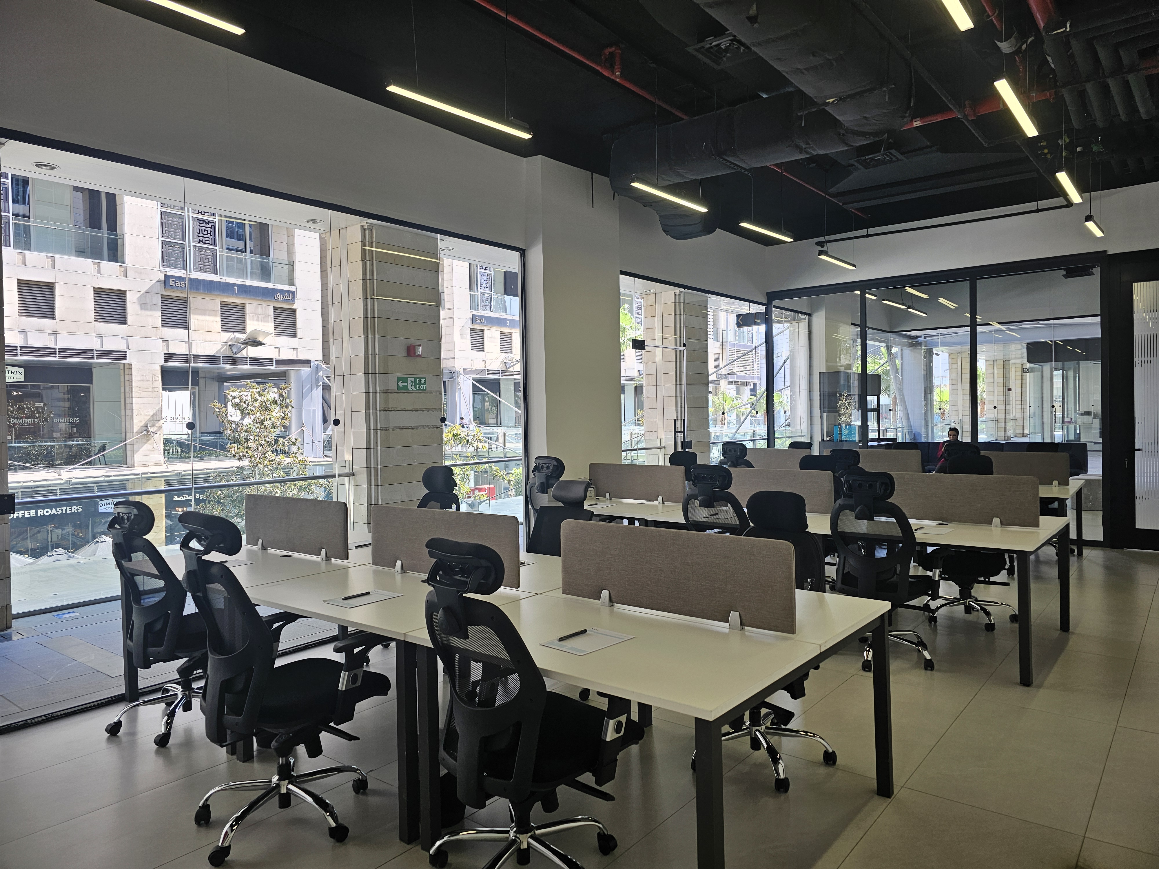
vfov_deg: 58.9
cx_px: 580
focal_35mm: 23
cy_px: 434
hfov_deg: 73.9
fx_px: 770
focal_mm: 6.3
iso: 32
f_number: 1.7
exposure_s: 1/100
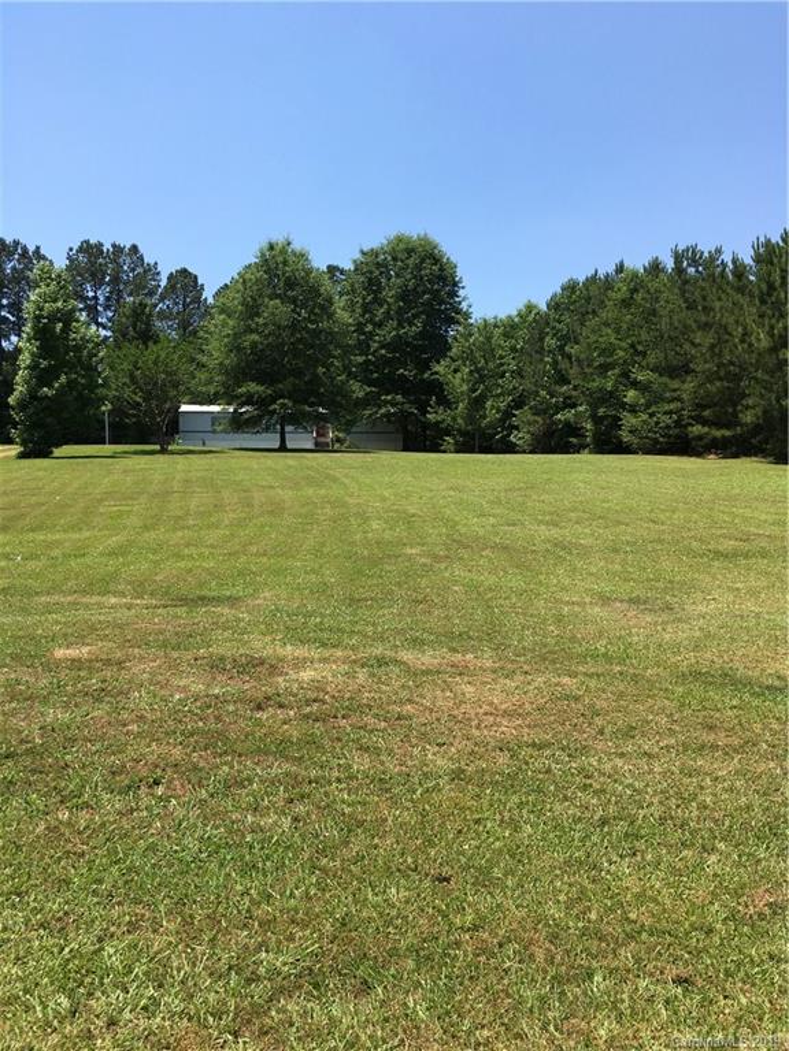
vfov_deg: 61.7
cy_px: 526
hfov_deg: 48.2
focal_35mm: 29
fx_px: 881
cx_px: 394
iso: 25
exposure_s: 1/1538
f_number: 2.2
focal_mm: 4.15
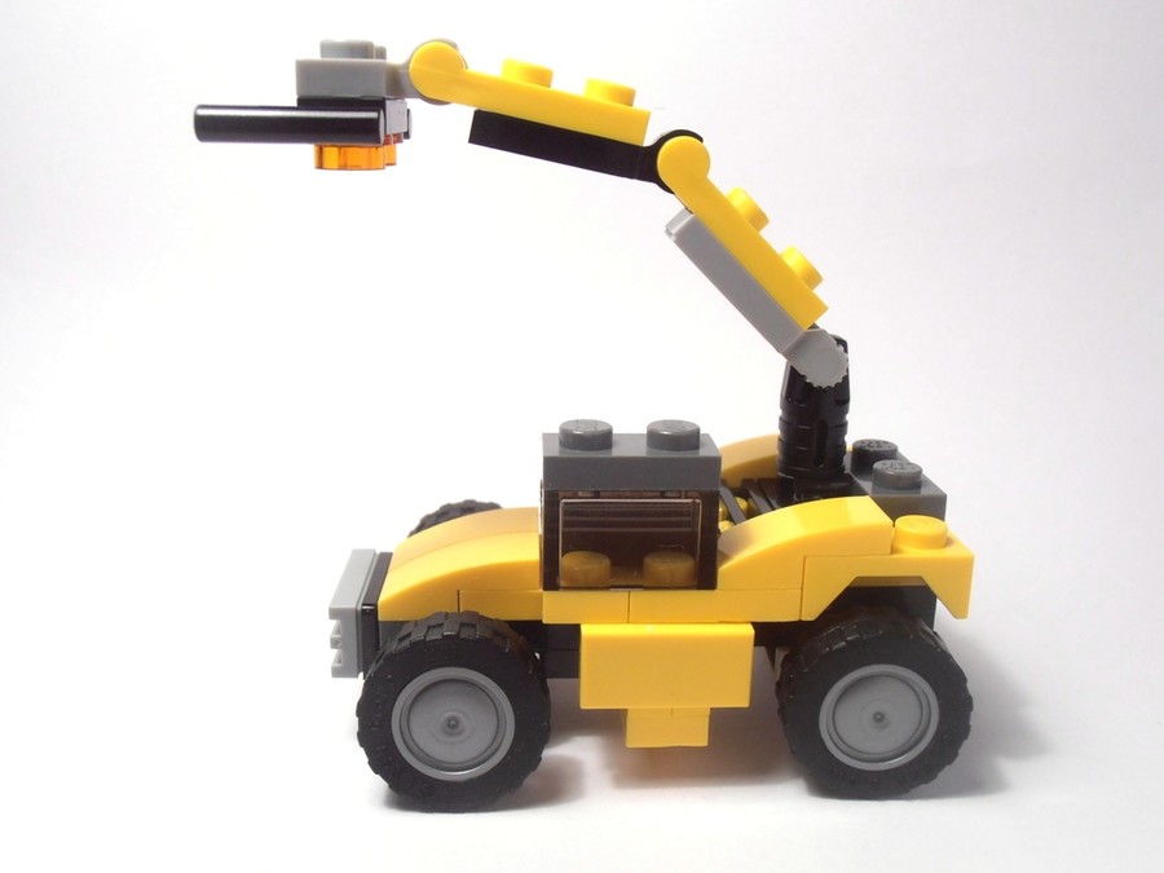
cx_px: 582
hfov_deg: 50.1
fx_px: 1244
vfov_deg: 38.7
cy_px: 436
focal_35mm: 37
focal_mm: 6.61
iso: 80
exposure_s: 1/60
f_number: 3.9
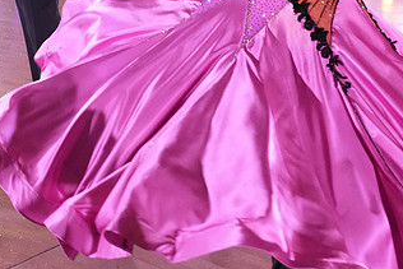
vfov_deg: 19.5
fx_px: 739
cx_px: 180
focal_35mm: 66
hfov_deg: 30.5
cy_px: -52
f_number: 5.6
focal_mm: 24
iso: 6400
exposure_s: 1/400
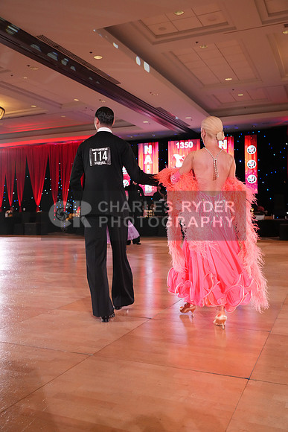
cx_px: 144
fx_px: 396
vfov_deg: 57.2
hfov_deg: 40.0
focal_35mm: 33
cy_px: 216
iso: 4000
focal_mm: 33
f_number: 4
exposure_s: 1/500
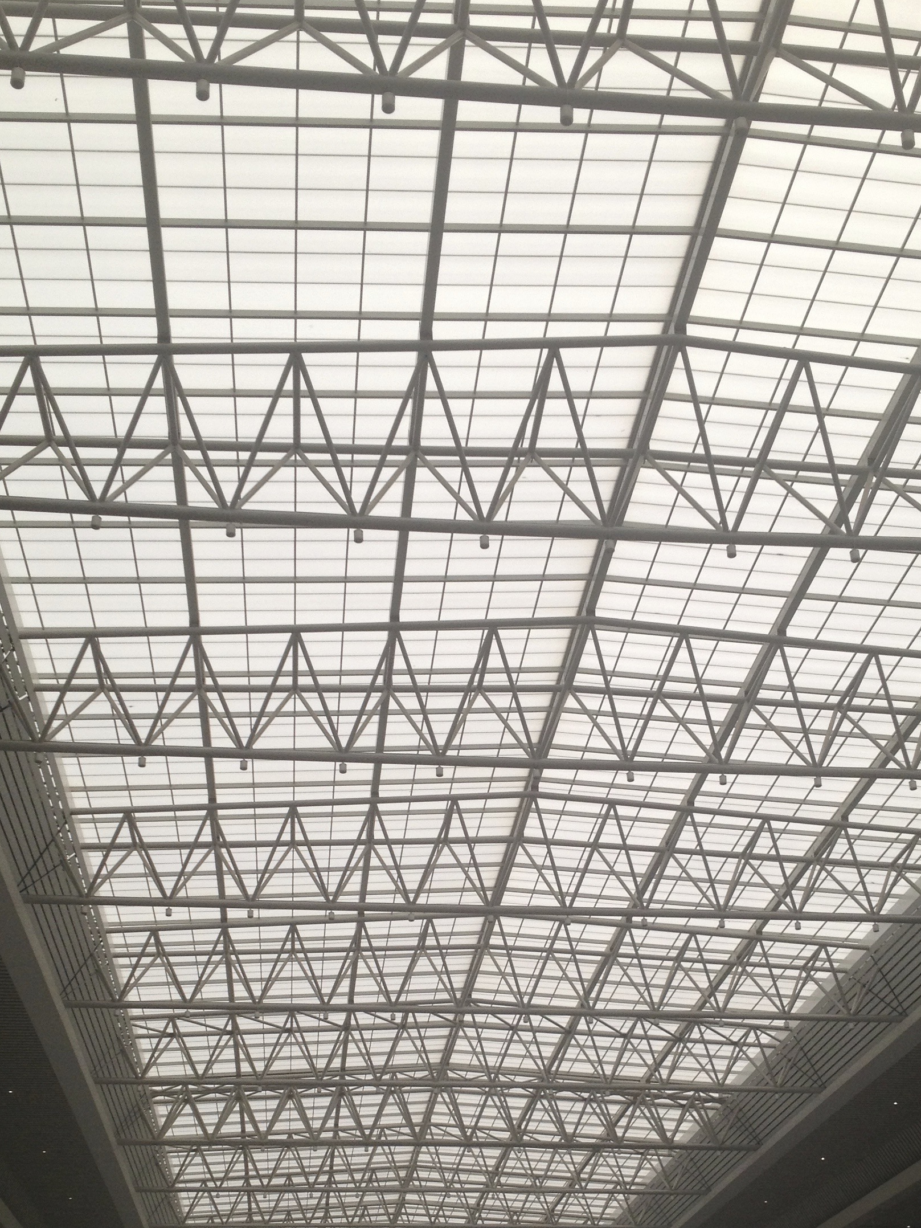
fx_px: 1880
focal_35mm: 53
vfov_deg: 35.6
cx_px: 465
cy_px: 866
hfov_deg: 27.5
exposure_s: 1/1346
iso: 50
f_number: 2.4
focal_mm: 4.28
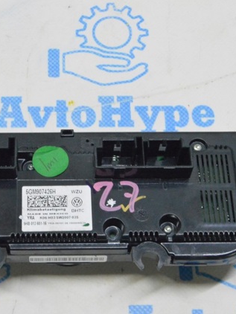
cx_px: 60
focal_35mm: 83
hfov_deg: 17.7
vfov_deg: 23.5
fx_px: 754
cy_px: 157
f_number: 20
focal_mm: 38
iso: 6400
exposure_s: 1/20
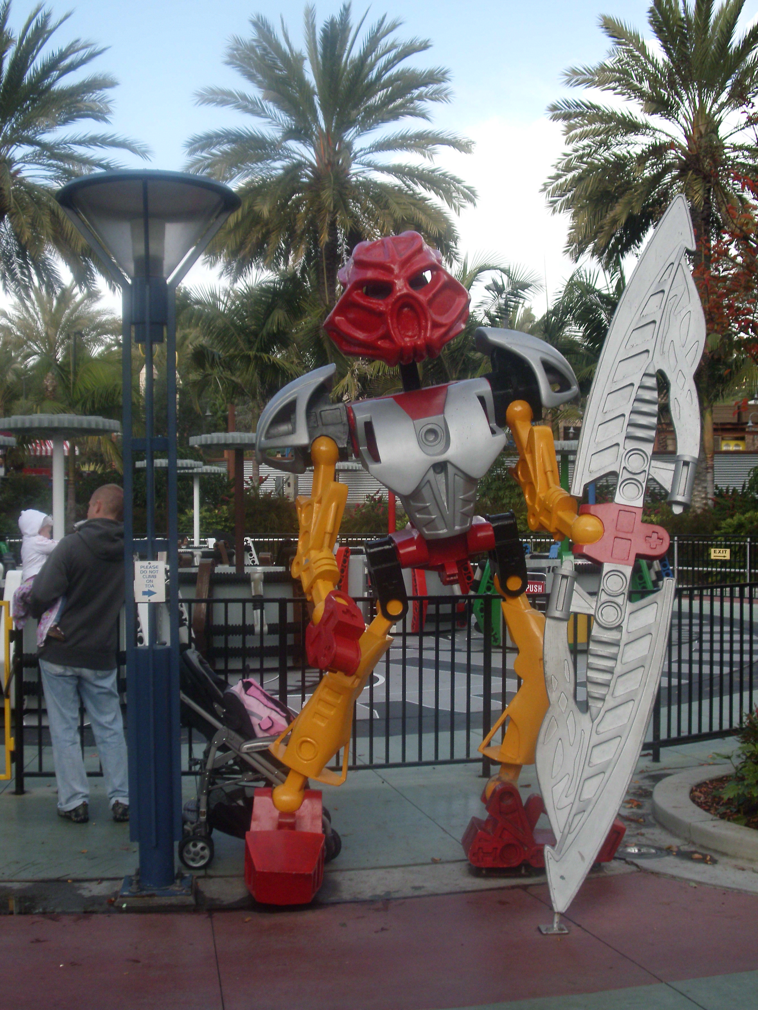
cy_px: 505
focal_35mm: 46
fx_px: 1343
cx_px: 379
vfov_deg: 41.2
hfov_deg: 31.5
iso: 125
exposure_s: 1/101
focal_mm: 7.7
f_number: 8.5
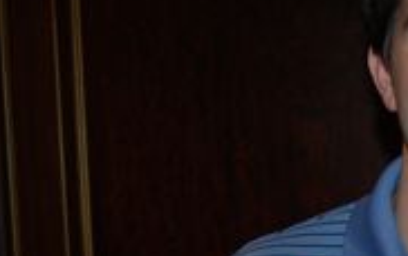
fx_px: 1046
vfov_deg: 13.7
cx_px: 486
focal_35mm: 94
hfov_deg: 20.7
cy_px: 274
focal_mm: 20
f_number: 3.8
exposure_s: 1/60
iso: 400
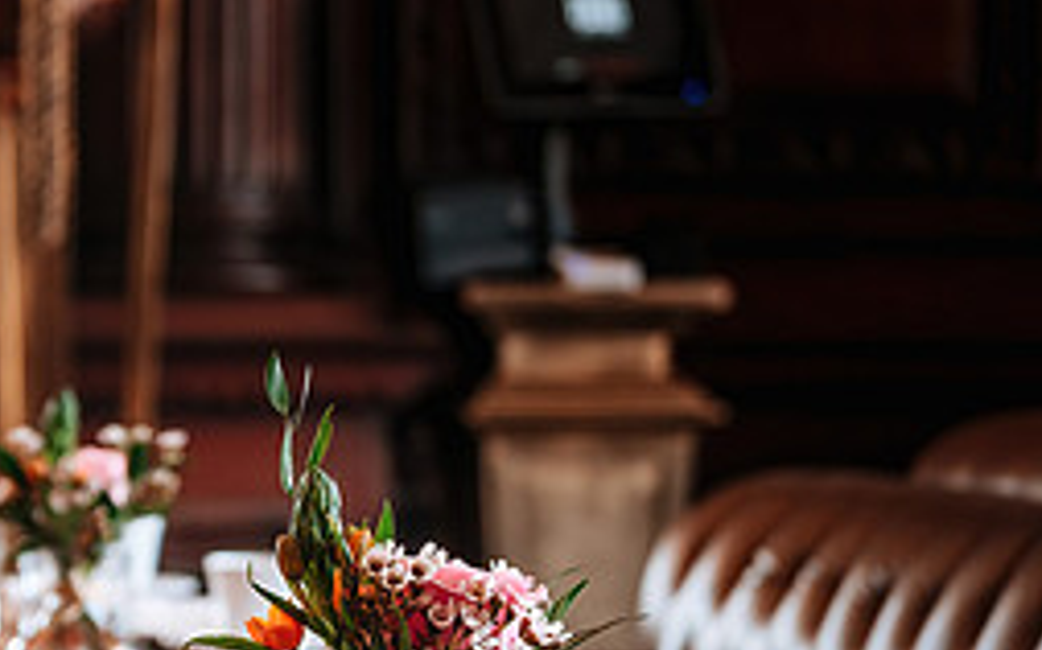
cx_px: 201
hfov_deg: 10.3
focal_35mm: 203
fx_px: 5763
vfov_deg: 6.5
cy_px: 403
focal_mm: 56.3
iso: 160
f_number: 2.8
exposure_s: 1/50
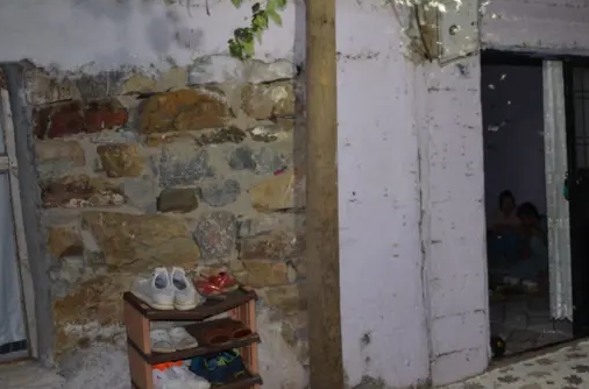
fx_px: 767
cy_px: 206
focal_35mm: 47
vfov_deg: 28.5
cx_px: 437
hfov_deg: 40.9
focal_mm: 18
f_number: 3.5
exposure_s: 1/60
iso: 720
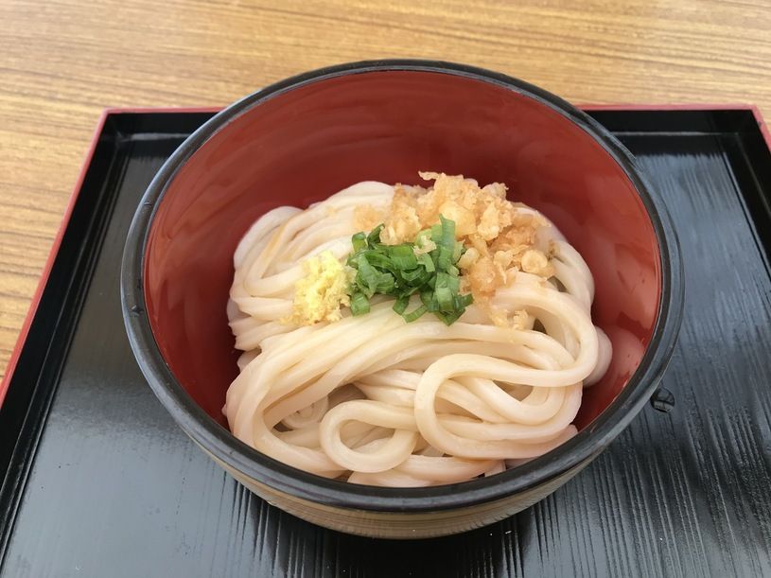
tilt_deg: -56.8
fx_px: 624
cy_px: 289
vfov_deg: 49.7
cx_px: 386
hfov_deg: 63.5
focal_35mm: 28
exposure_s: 1/123
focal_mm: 3.99
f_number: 1.8
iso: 20
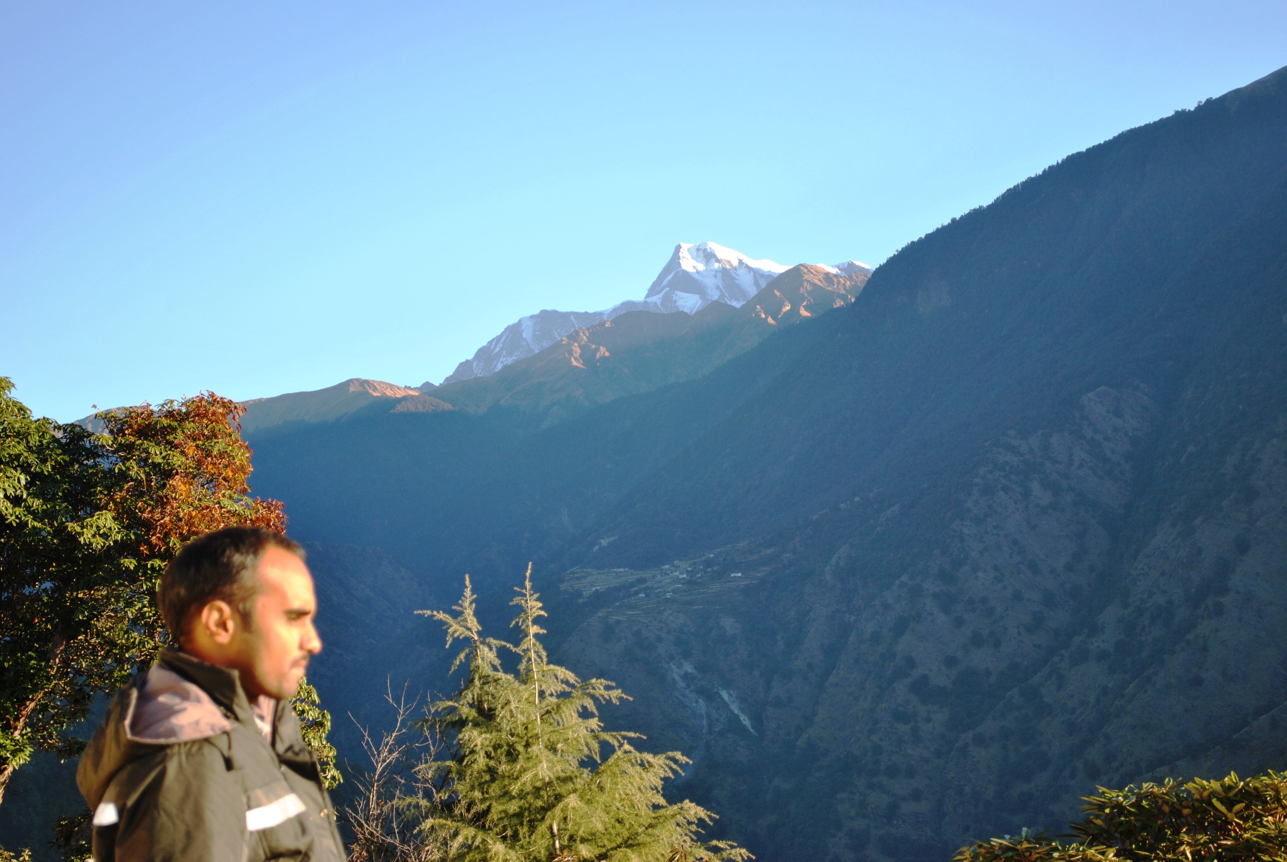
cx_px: 644
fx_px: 2577
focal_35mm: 72
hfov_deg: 28.0
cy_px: 431
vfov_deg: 19.0
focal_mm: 48
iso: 125
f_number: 5.3
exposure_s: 1/125
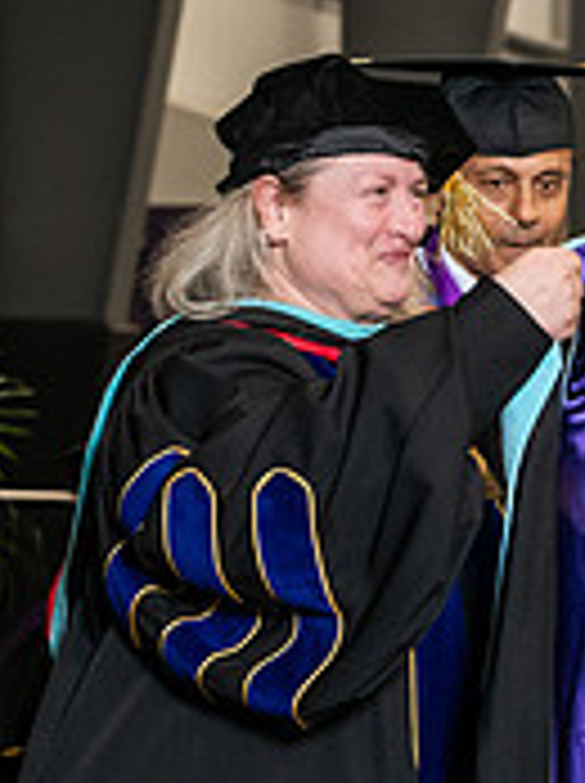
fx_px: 4495
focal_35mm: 199
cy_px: 511
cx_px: 747
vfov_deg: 9.9
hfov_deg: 7.4
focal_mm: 62
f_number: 5
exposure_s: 1/200
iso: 2000
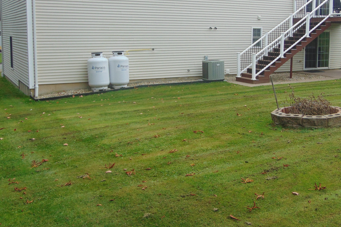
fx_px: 426
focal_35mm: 45
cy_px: 74
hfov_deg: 43.5
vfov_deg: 29.6
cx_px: 197
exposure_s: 1/400
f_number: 3.1
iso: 80
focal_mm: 5.4
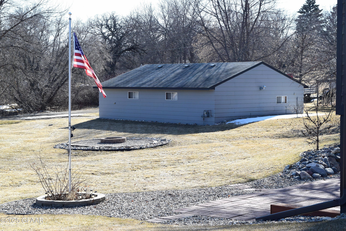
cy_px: 116
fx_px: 692
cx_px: 173
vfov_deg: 18.9
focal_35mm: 72
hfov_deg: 28.1
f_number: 11
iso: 400
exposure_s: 1/400
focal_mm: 48
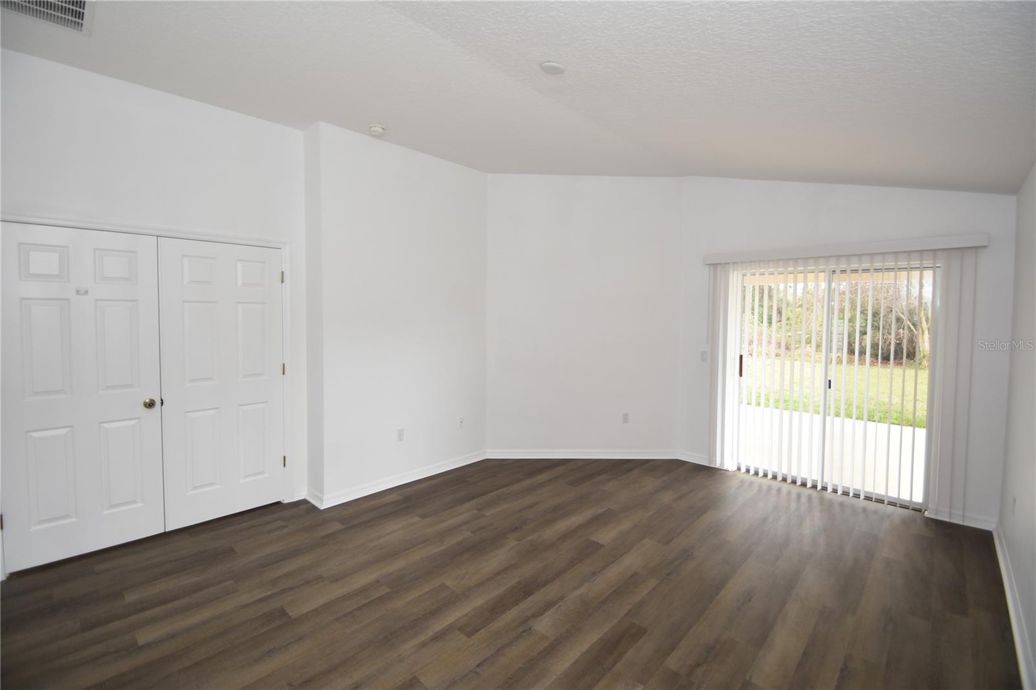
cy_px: 345
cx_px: 518
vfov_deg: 77.3
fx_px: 432
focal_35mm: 15
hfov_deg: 100.4
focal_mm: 10
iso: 220
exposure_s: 1/60
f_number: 4
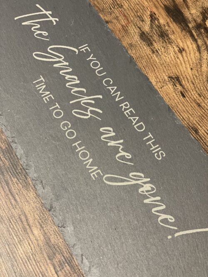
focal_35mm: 52
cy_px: 138
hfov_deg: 28.0
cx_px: 104
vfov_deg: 36.8
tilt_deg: -61.9
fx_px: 417
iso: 250
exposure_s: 1/33
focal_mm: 6
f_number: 2
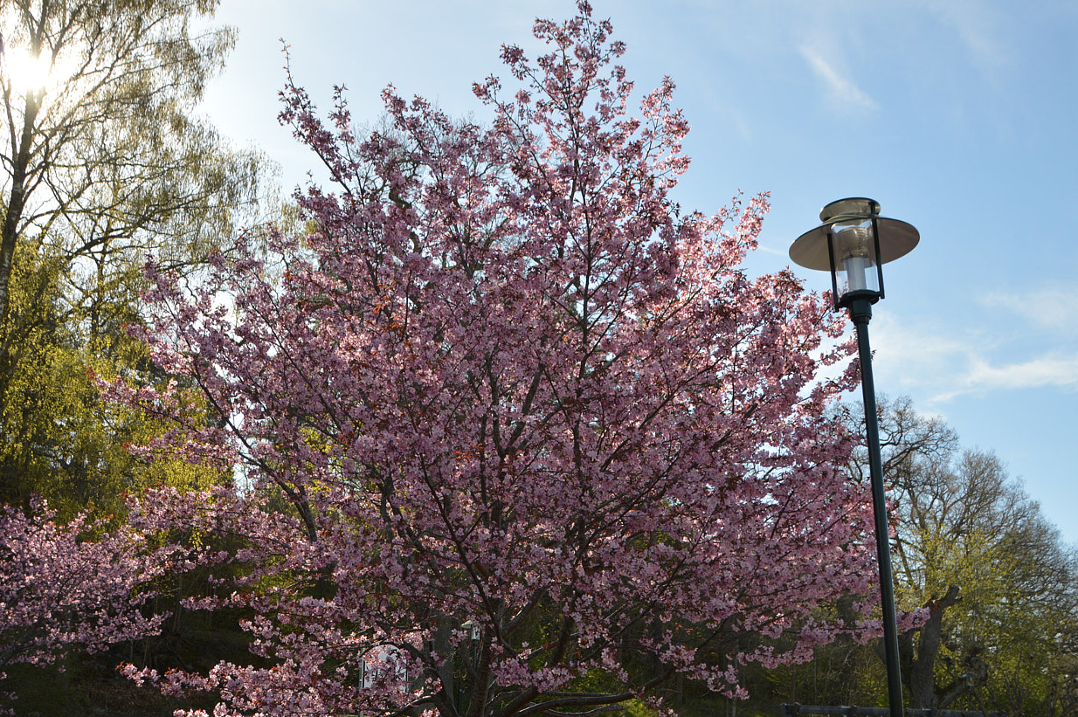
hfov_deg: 54.4
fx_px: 1047
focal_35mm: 35
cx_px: 492
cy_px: 452
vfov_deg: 37.6
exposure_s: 1/320
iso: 100
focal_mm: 18
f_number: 5.6
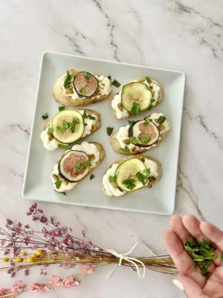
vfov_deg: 39.7
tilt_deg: -77.9
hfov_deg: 30.3
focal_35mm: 48
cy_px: 149
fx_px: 412
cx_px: 112
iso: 80
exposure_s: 1/206
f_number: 1.78
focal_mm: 6.86
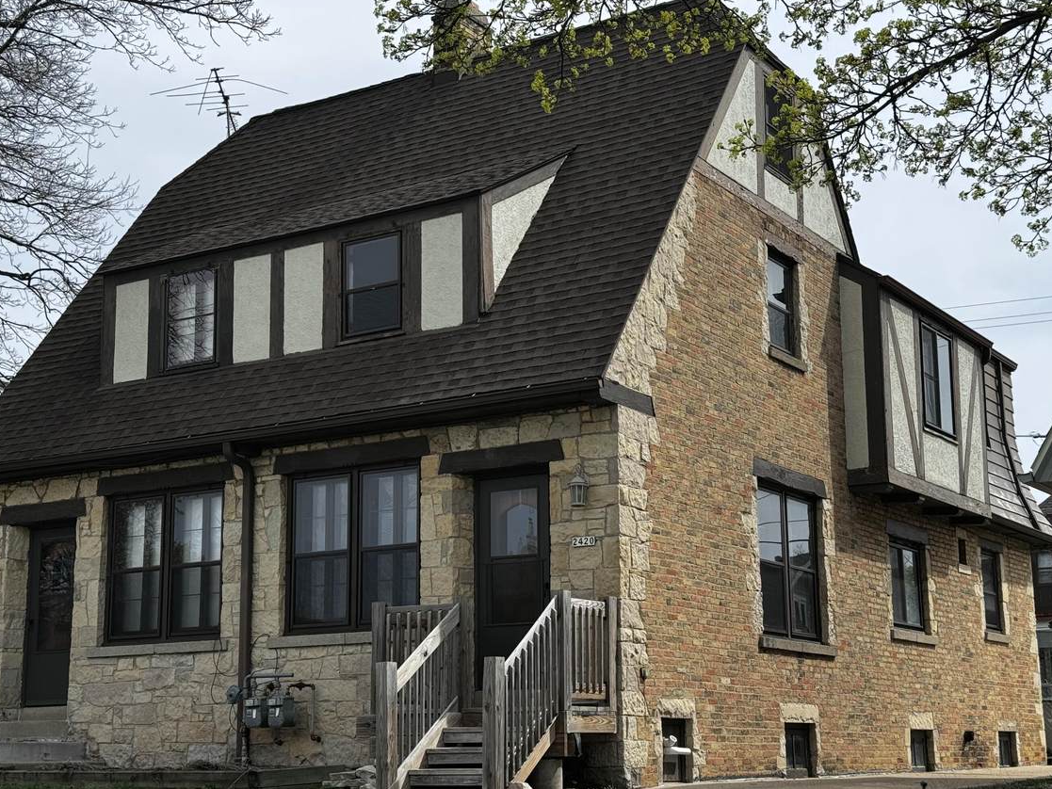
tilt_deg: +9.7
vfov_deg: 26.6
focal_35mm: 55
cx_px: 491
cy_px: 429
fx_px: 1672
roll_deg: -0.5
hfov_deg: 34.9
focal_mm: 6.76
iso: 64
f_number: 1.78
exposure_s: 1/4049
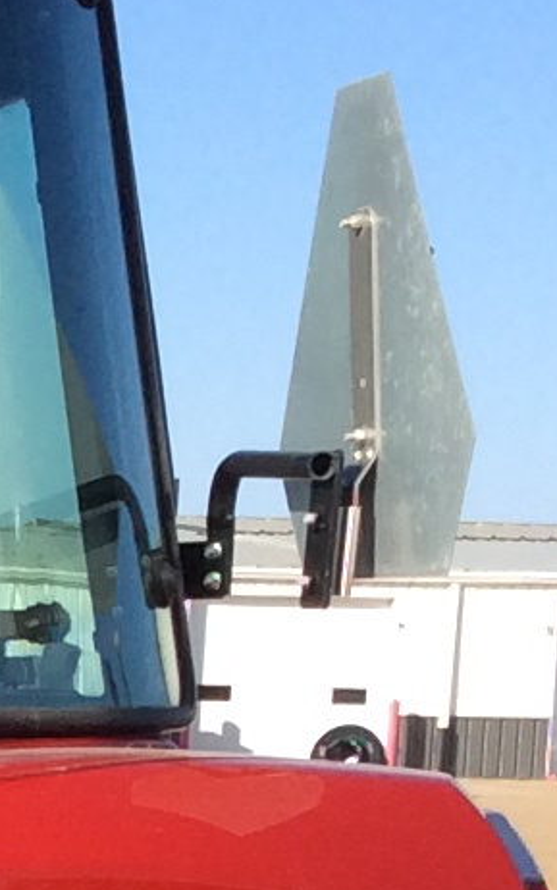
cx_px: -808
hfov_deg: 6.6
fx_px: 4612
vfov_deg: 10.7
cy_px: 1192
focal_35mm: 190
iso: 32
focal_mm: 3.3
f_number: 2.4
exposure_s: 1/953
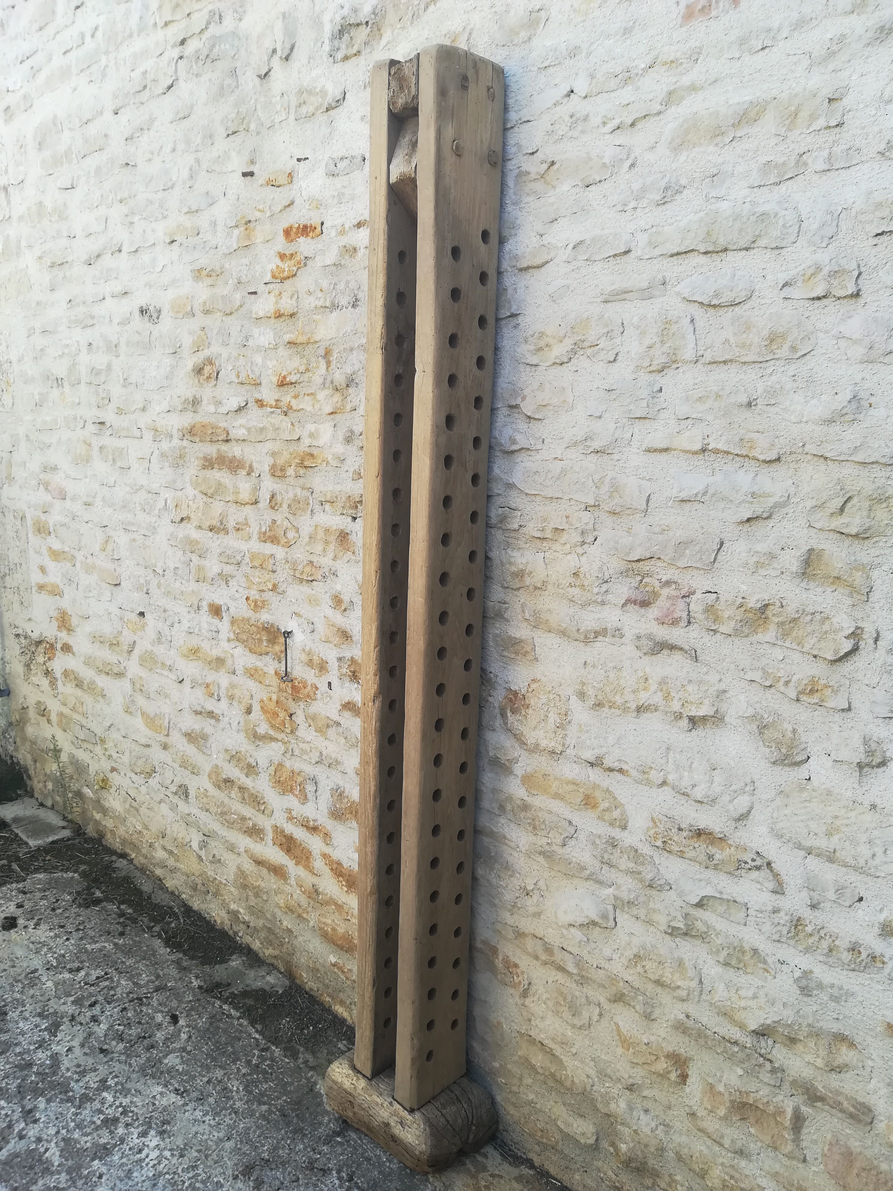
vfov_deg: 67.3
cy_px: 596
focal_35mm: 26
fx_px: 894
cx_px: 446
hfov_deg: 53.1
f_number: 2.2
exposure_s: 1/123
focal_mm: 3.83
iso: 50
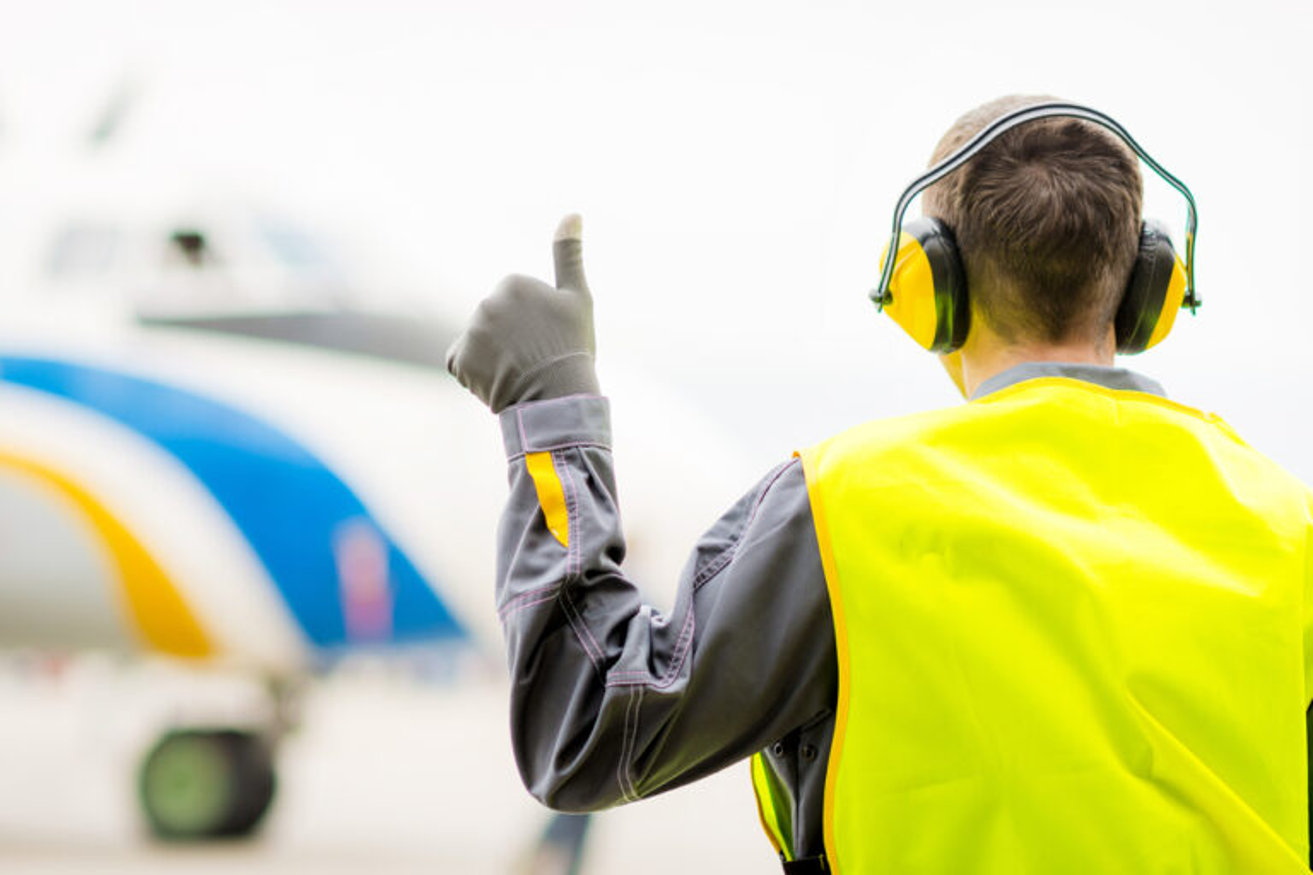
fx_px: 4650
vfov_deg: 10.8
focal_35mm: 128
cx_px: 656
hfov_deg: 16.1
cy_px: 438
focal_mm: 85
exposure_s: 1/1000
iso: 100
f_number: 2
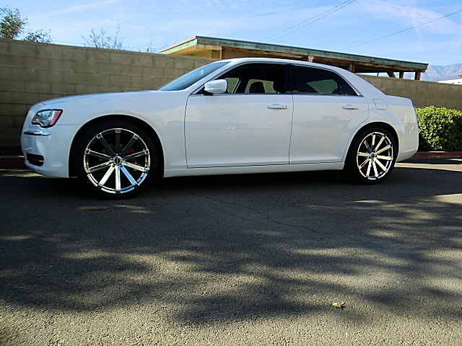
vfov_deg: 53.1
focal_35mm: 26
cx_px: 231
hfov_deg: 67.3
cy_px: 173
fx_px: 347
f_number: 2.6
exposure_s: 1/640
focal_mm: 4.65
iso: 64
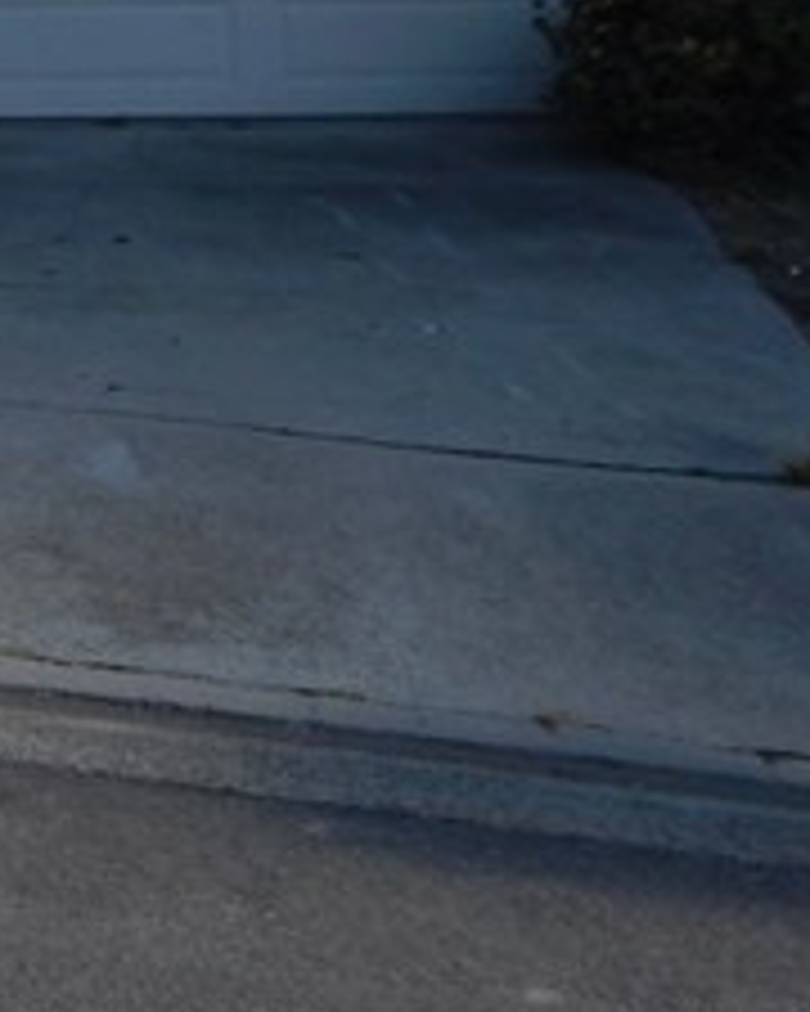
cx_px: -684
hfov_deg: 13.4
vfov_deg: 17.9
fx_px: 3057
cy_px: -189
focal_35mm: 102
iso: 125
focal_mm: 4
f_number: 3
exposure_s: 1/800
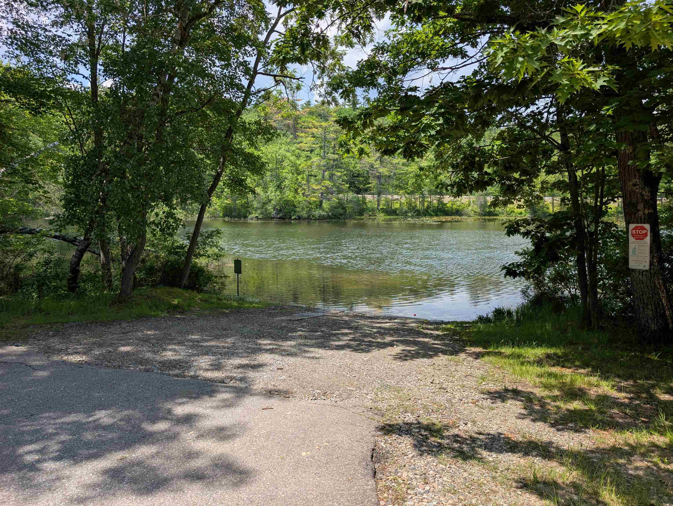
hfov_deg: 71.5
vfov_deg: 56.9
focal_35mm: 24
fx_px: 467
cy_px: 253
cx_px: 336
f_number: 1.68
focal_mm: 6.9
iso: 18
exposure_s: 1/752
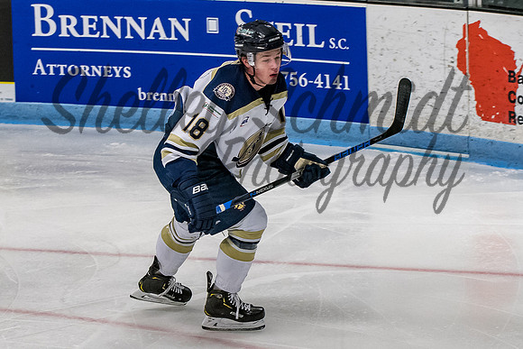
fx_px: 2598
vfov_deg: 7.7
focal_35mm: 179
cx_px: 265
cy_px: 130
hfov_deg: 11.5
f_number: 4
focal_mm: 70
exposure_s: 1/800
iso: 2500
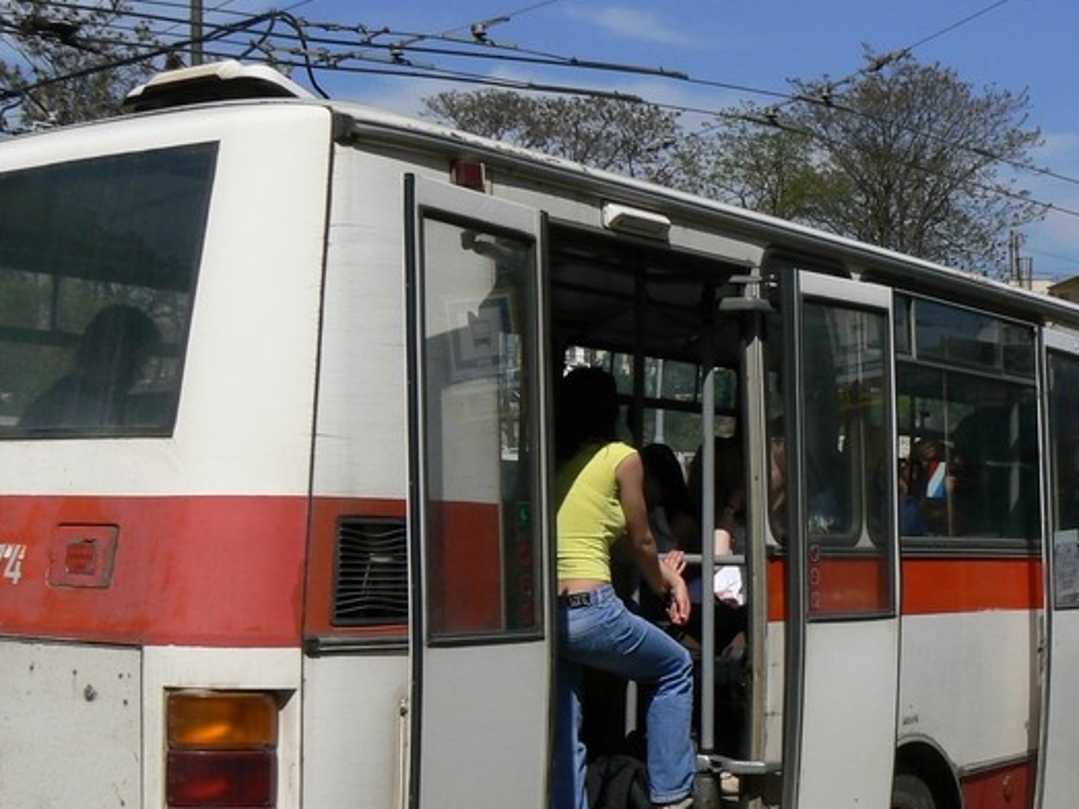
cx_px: 578
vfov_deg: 23.6
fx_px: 1932
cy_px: 521
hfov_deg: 31.2
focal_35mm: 62
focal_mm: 6
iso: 100
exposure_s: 1/1000
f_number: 5.6
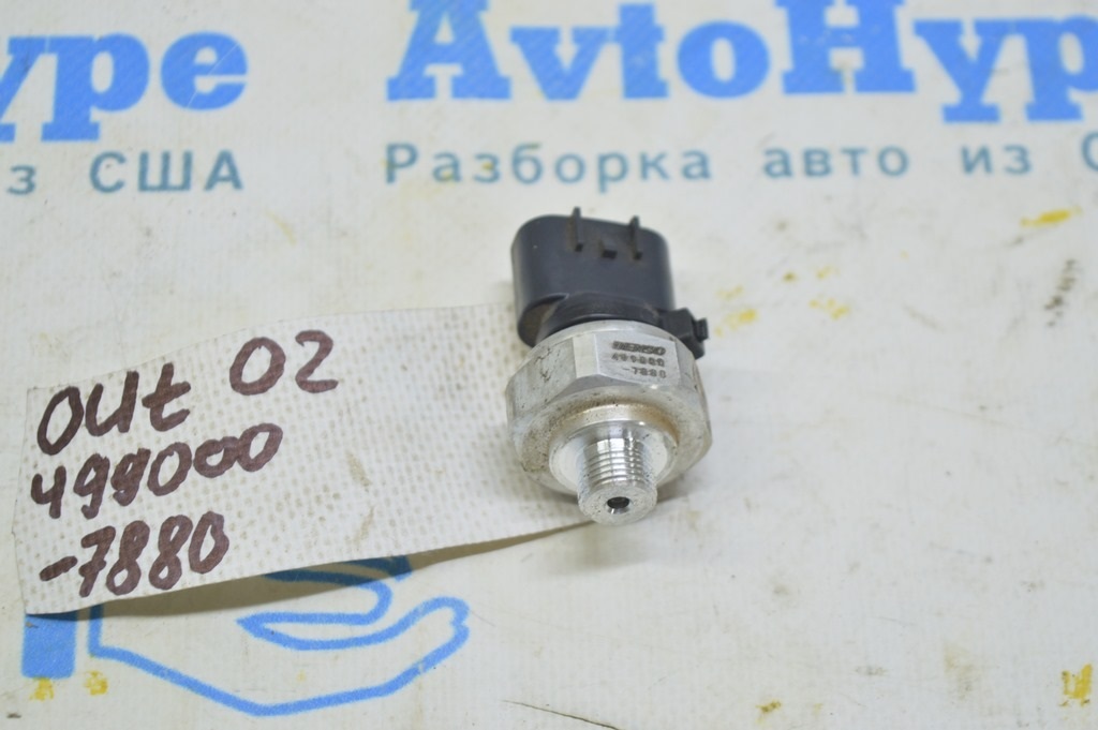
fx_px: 2514
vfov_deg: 16.5
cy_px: 365
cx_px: 549
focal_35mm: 82
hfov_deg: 24.6
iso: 400
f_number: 5.6
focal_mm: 55
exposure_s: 1/20
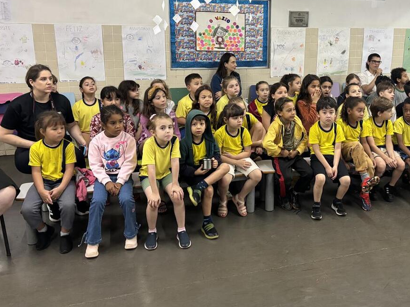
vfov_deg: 39.4
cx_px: 267
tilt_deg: -13.0
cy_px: 115
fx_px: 426
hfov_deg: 50.6
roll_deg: -0.7
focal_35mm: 36
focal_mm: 5.96
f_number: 1.6
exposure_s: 1/60
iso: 400
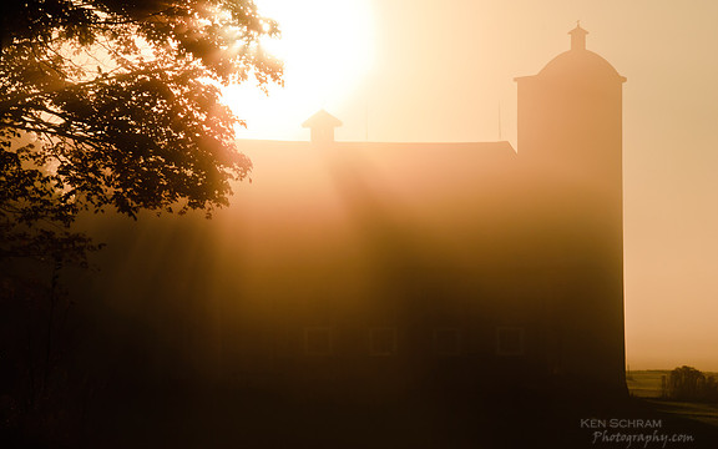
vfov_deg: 8.9
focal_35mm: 147
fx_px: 2867
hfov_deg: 14.3
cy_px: 222
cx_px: 360
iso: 100
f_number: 18
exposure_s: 1/640
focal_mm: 95
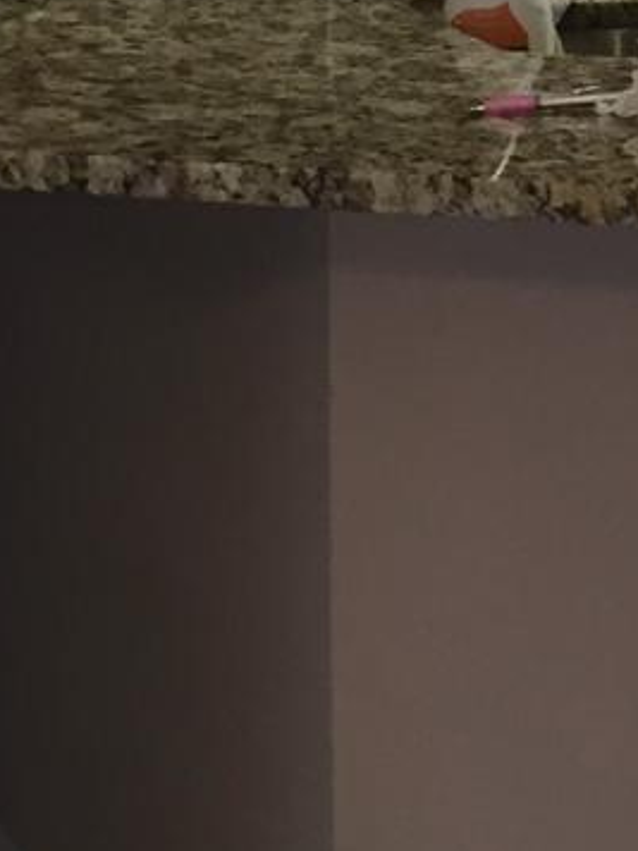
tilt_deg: -5.7
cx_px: 1575
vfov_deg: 11.8
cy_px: -208
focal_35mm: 163
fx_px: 4006
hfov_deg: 8.3
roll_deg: -0.1
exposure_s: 1/30
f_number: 2.2
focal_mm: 4.15
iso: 80
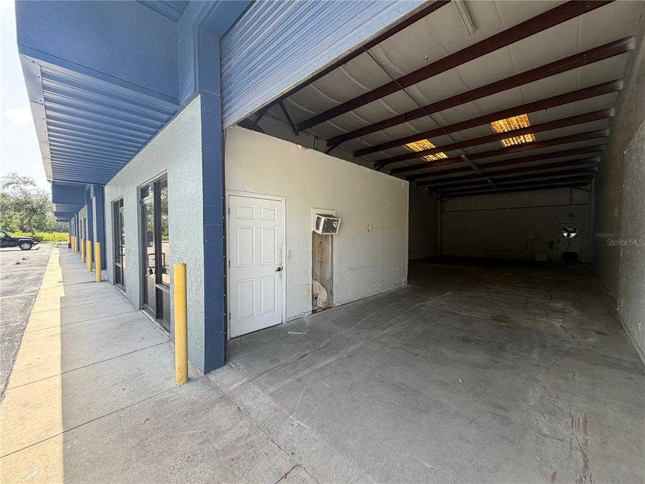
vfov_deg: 85.7
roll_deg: -0.1
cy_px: 242
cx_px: 322
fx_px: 261
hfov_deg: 102.1
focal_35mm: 14
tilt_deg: -0.5
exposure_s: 1/170
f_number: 2.2
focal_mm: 2.22
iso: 40
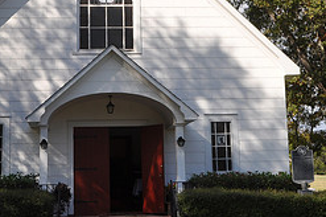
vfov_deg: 15.2
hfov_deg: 23.1
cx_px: 128
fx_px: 797
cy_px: 7
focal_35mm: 88
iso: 200
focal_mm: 25
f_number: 11
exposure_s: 1/125
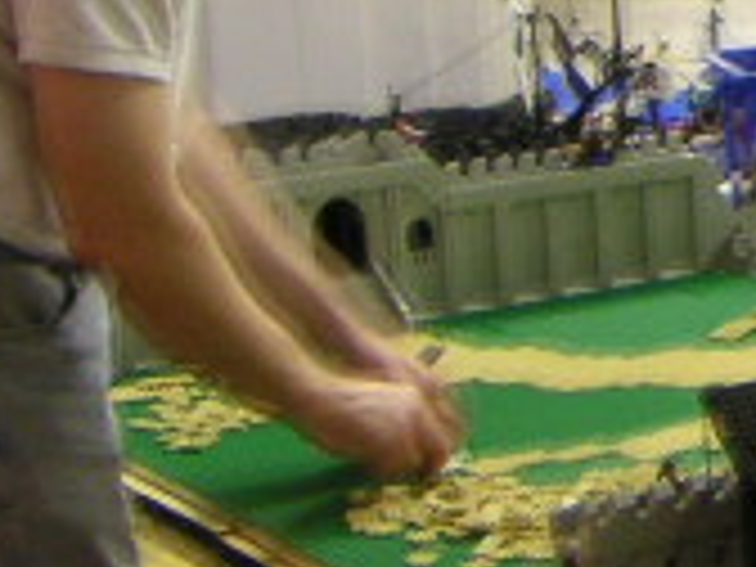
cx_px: 1228
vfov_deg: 10.5
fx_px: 3079
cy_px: 252
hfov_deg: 13.0
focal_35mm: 141
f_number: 2.8
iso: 100
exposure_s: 1/3
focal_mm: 4.8
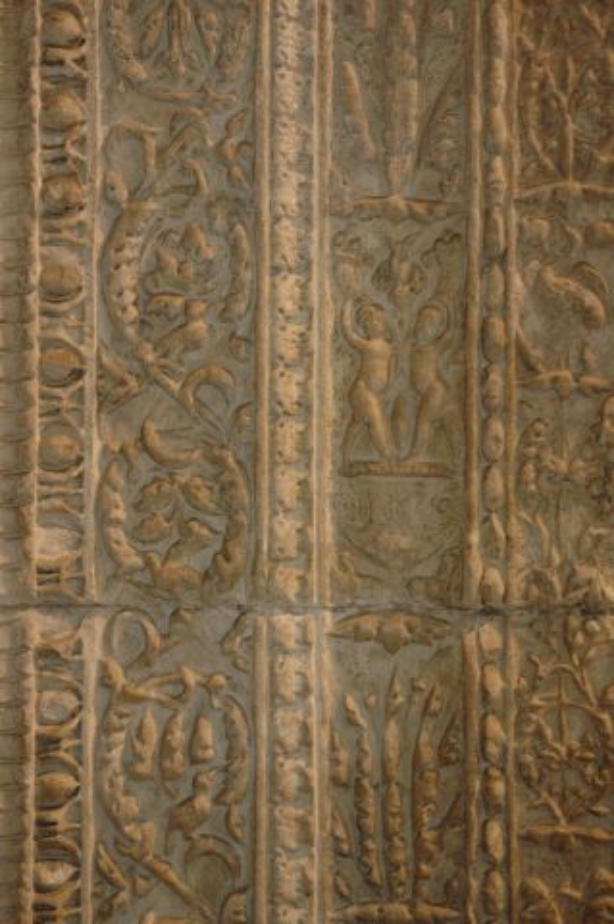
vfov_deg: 33.4
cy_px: 462
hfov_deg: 22.6
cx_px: 307
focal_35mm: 60
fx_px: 1538
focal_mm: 40
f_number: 4.5
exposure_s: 1/25
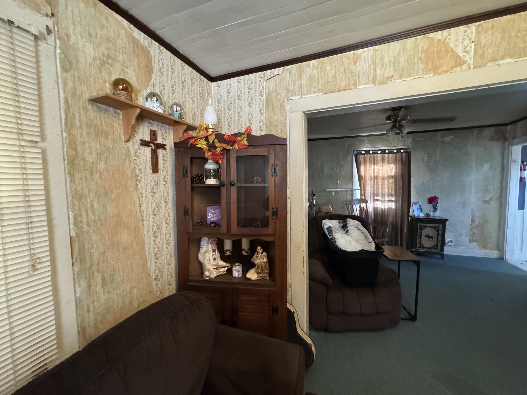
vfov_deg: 85.7
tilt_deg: -4.0
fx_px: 213
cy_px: 198
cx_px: 264
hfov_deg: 102.1
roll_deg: +1.6
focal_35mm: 14
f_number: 2.2
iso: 1250
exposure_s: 1/60
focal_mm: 2.22
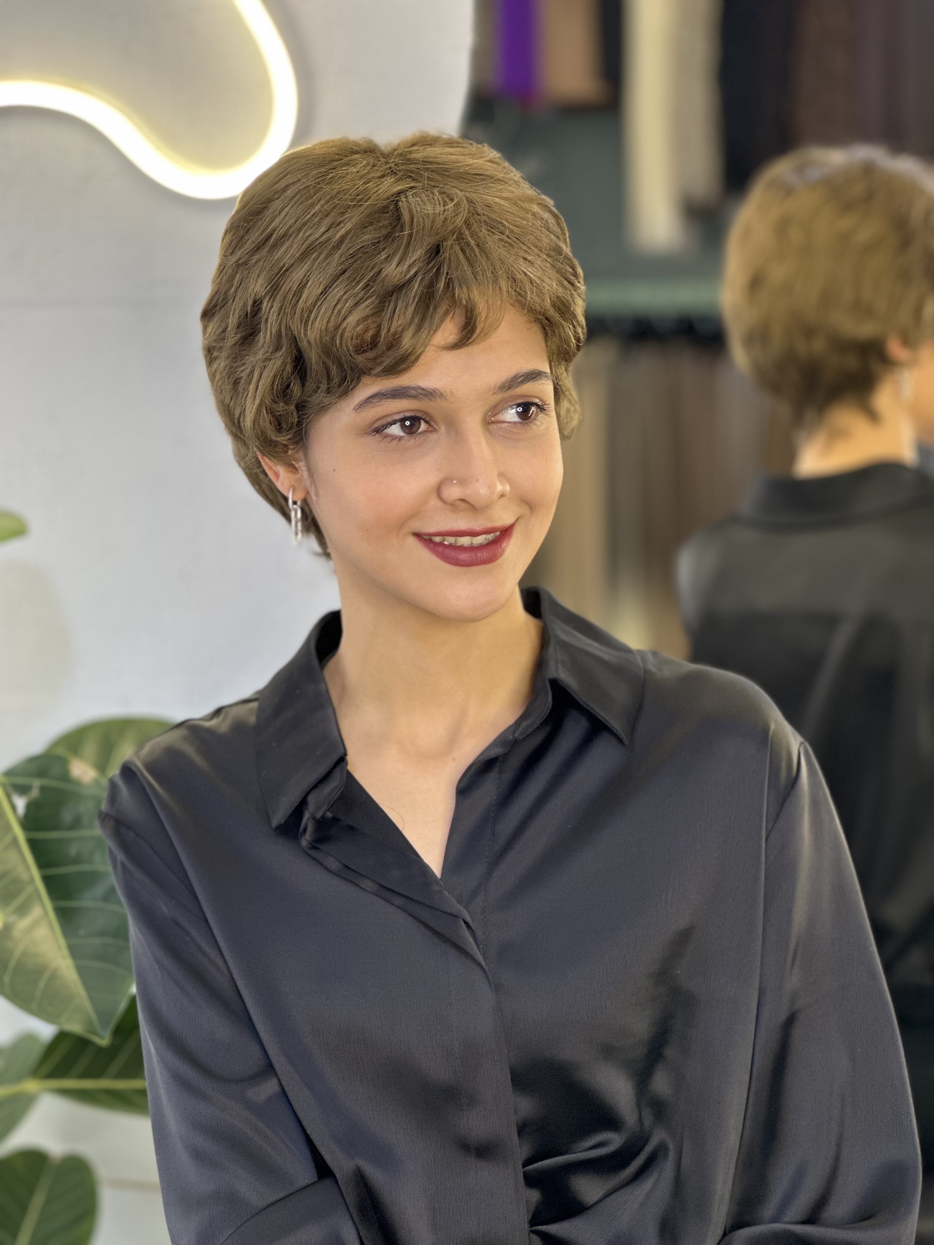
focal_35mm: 77
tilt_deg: -7.1
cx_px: 467
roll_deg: +1.0
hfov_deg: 19.1
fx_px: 2770
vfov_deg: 25.3
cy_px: 622
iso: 125
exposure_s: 1/33
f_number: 2.8
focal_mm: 9
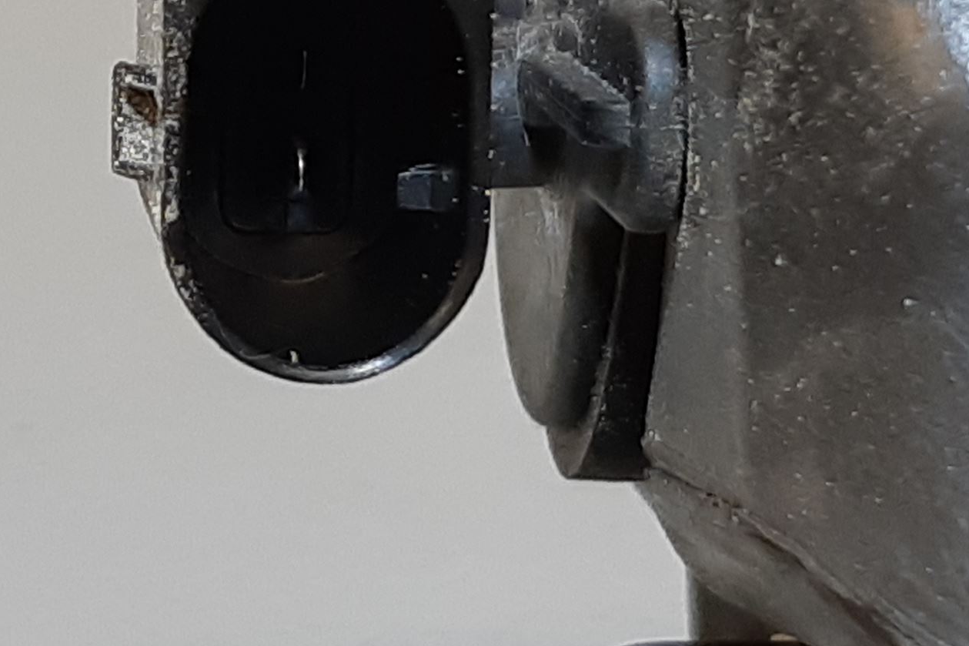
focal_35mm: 44
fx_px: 1184
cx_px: 306
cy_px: 136
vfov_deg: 29.8
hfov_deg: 43.7
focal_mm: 3.93
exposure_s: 1/50
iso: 64
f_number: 1.7
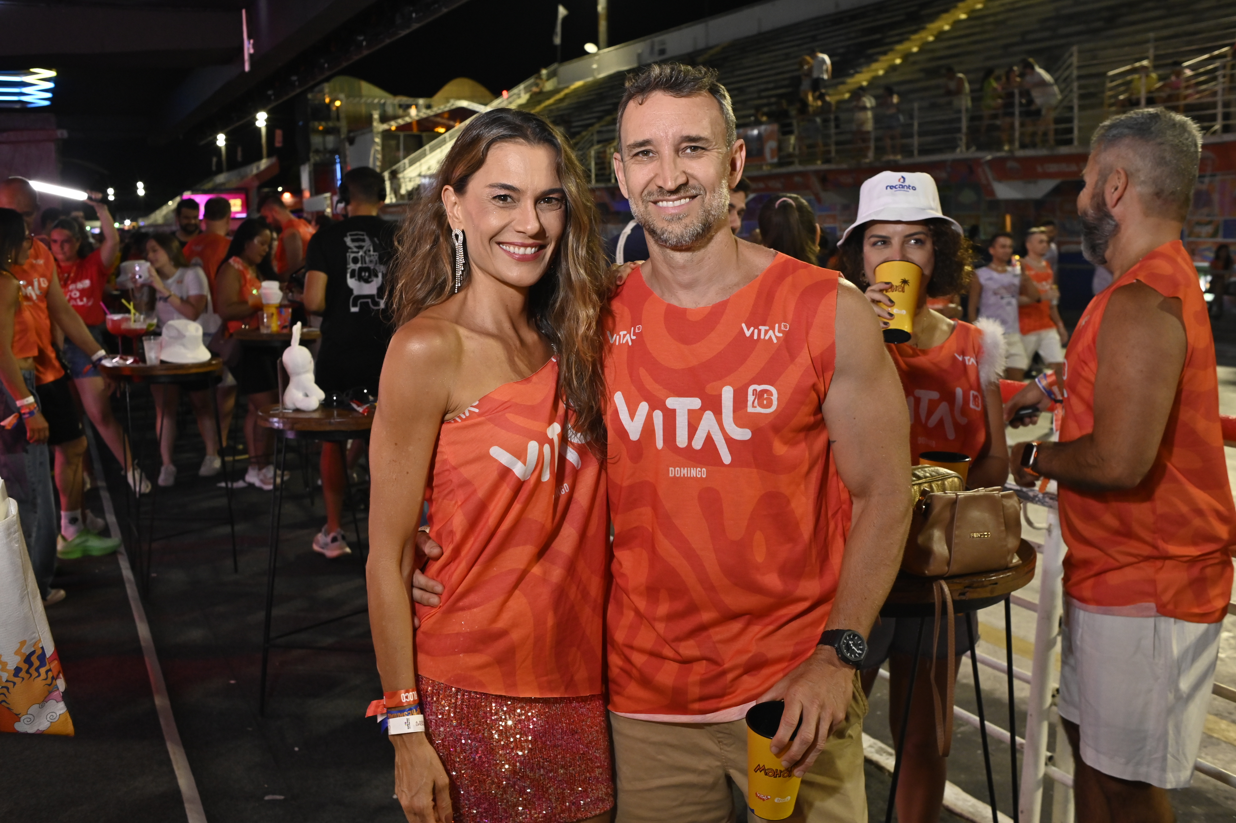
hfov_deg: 54.4
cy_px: 412
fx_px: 1201
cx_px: 618
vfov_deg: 37.8
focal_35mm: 35
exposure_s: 1/160
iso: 2500
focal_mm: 35
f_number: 6.3
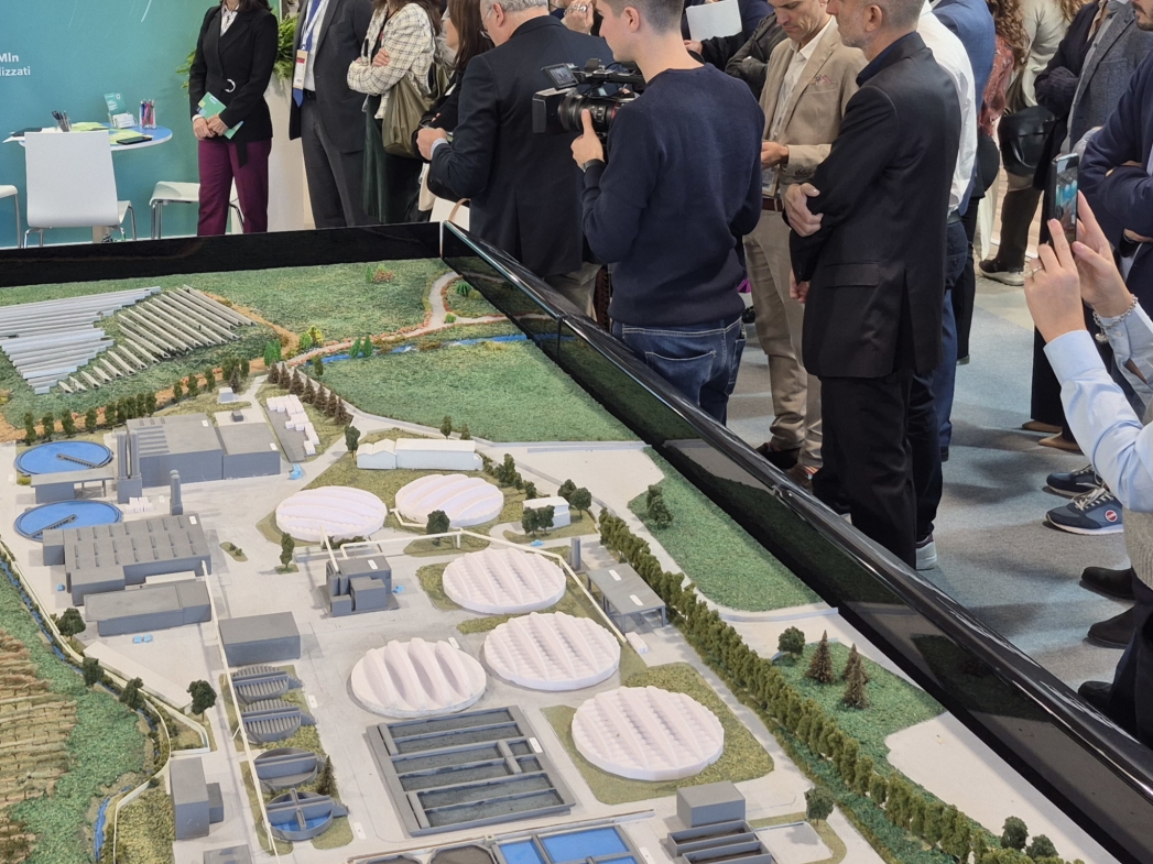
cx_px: 411
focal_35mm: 45
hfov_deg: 41.7
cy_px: 156
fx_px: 1499
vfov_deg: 31.2
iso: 64
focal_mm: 5.4
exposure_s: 1/100
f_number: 1.8
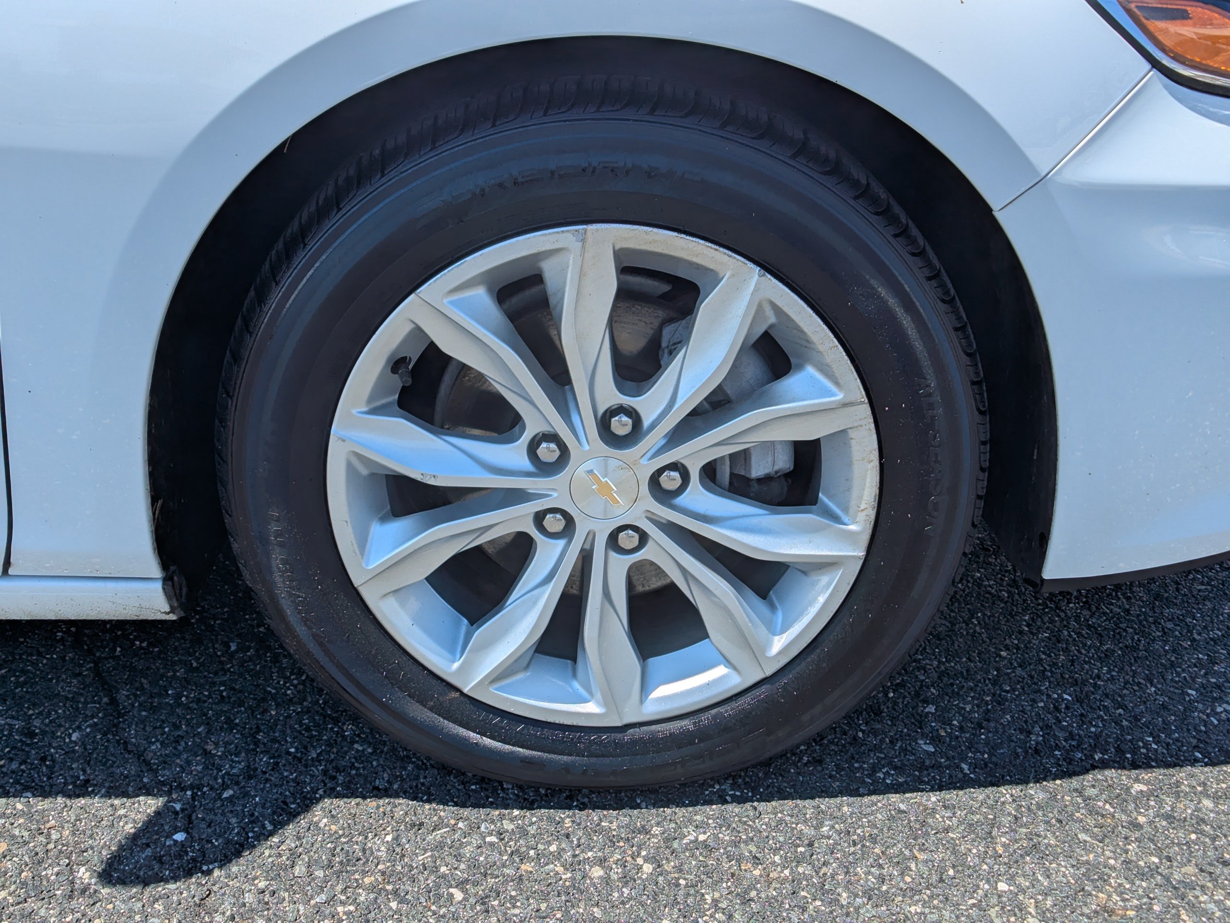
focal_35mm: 48
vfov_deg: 30.3
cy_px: 462
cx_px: 615
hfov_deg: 39.7
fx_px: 1706
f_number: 1.85
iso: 44
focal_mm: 6.81
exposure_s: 1/1650
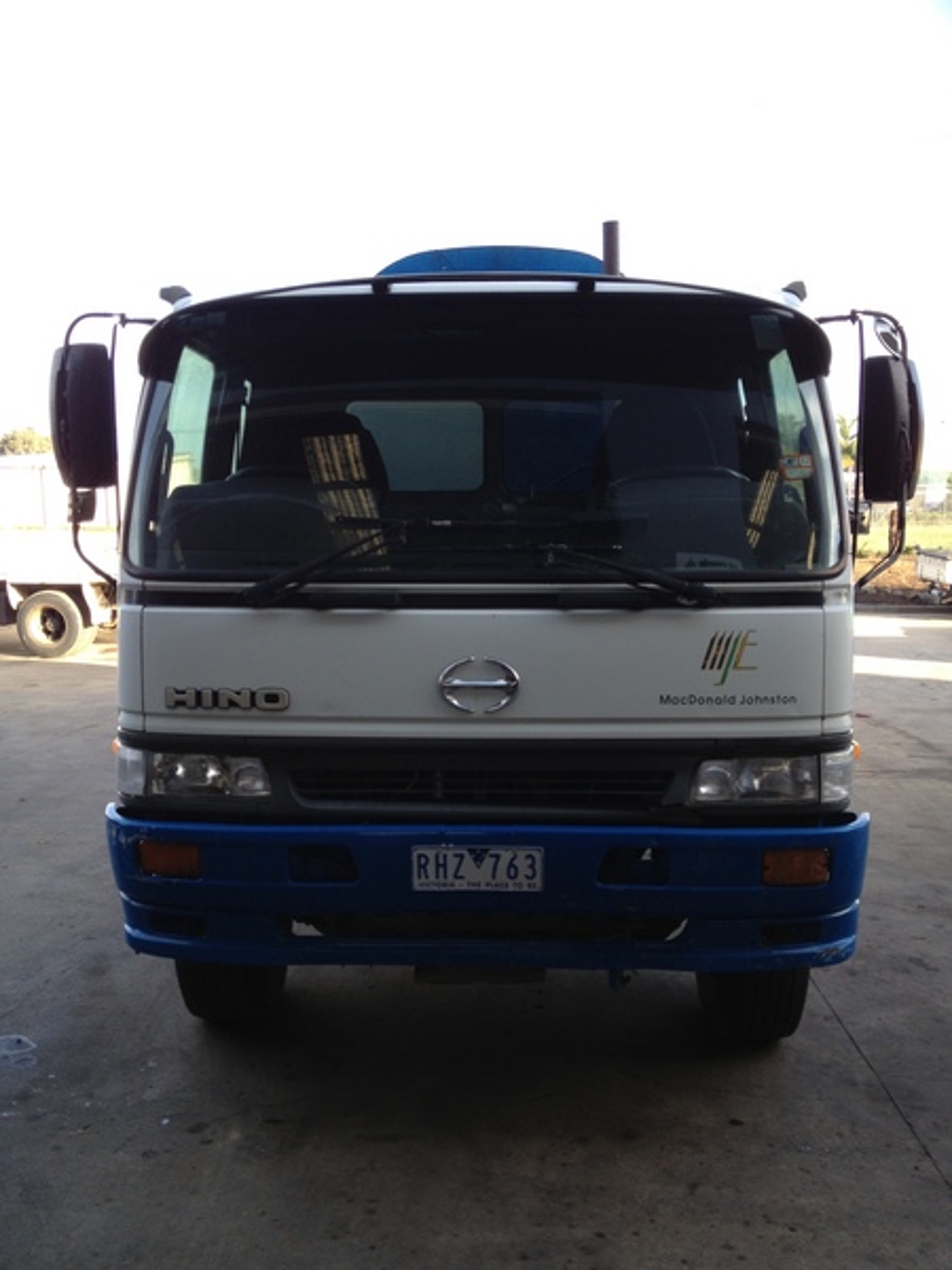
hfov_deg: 40.7
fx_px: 1283
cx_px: 476
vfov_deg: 52.6
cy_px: 635
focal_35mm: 35
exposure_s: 1/182
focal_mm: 4.28
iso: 50
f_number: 2.4
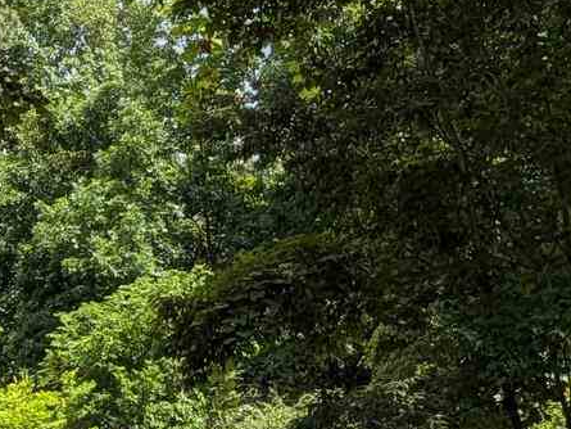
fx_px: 2277
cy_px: -302
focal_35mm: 138
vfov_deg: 10.2
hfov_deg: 14.3
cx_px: 377
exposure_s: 1/2304
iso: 29
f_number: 1.7
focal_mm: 4.53
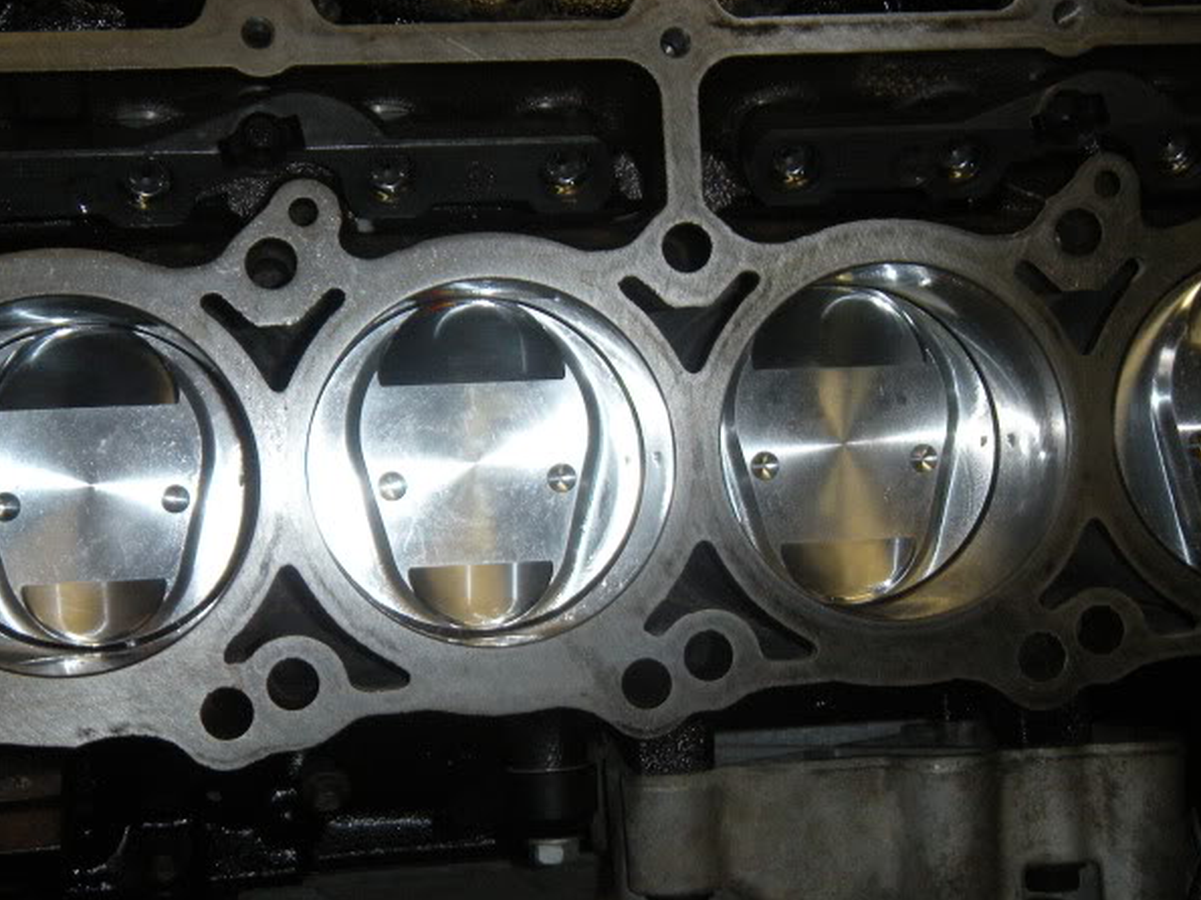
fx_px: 2567
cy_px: 476
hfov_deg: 26.3
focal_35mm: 74
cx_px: 658
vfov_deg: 19.9
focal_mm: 9.2
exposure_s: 1/60
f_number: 4.2
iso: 200
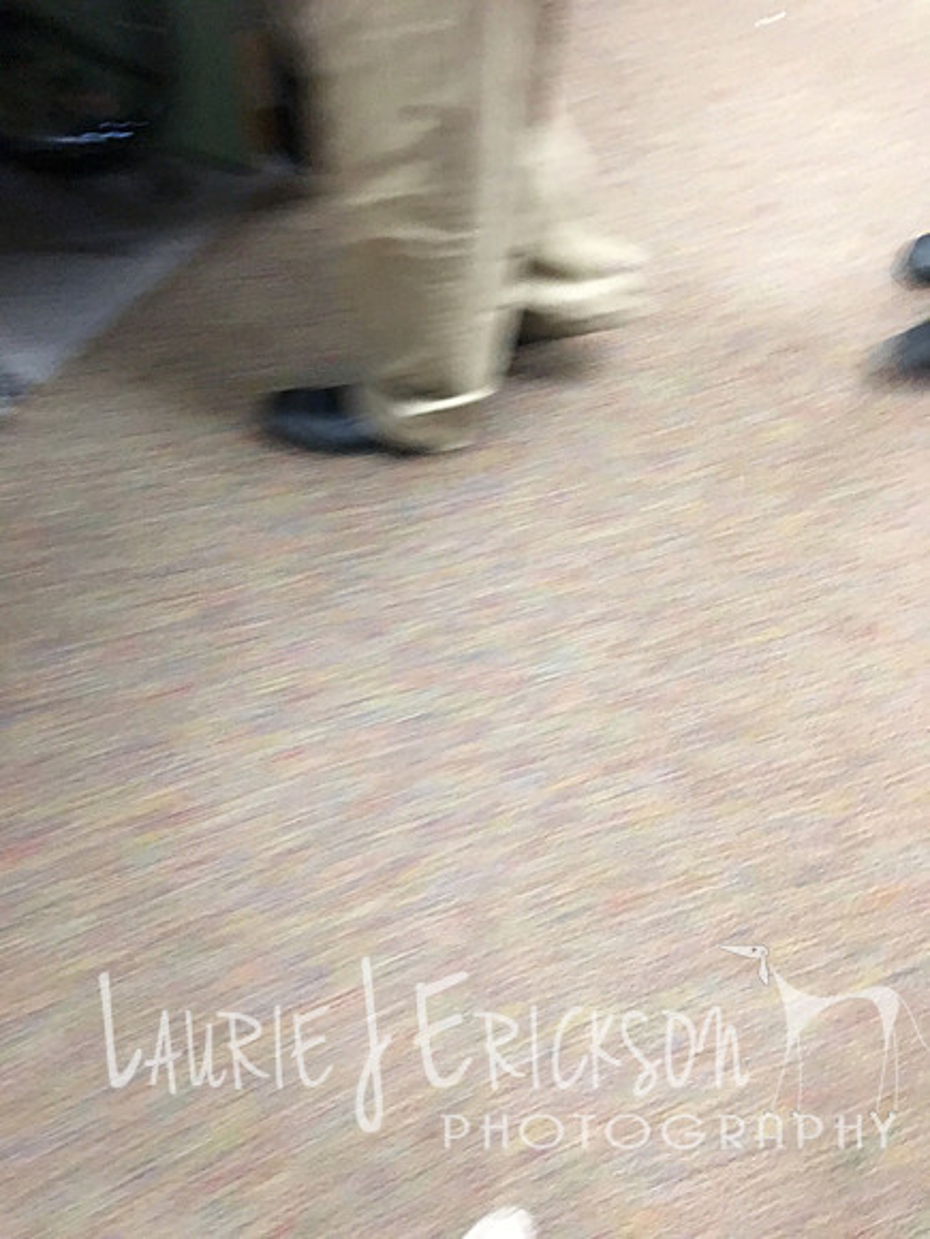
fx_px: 1039
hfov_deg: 48.2
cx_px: 465
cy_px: 620
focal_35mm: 29
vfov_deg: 61.7
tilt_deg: -54.0
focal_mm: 4.15
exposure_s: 1/4
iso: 80
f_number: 2.2
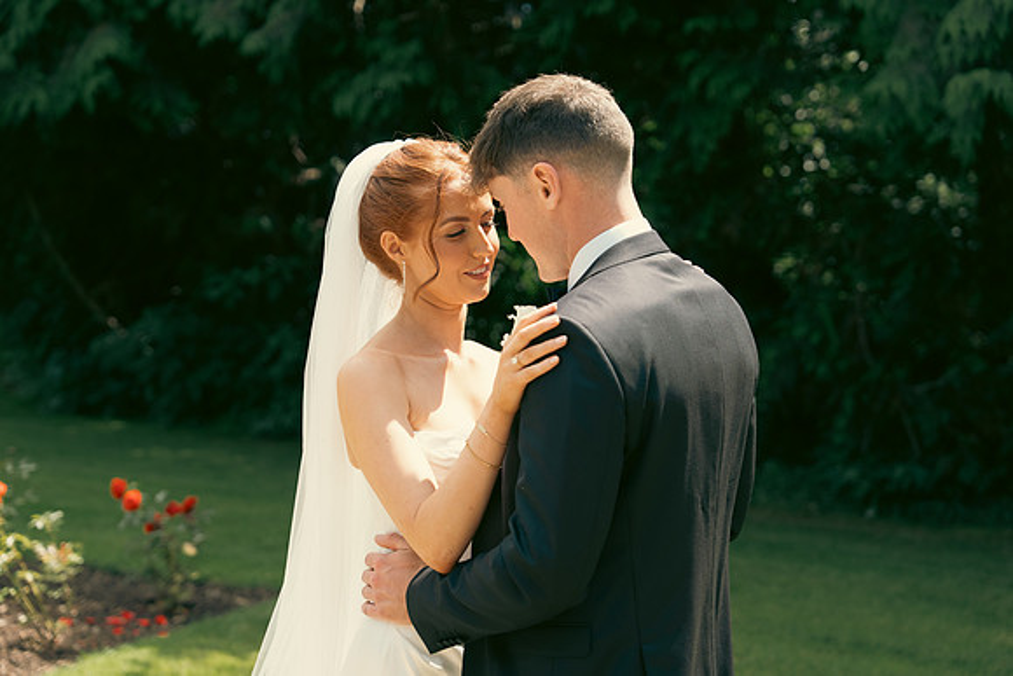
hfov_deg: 29.6
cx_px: 506
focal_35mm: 68
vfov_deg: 20.0
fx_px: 1914
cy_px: 338
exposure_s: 1/1600
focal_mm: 68
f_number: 3.5
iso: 500
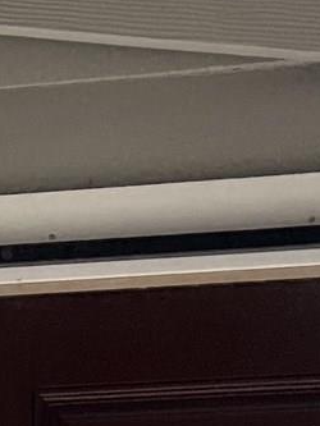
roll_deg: -2.5
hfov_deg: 7.6
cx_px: -515
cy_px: 944
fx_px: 2217
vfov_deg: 9.9
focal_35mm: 180
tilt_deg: -3.1
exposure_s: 1/2008
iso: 50
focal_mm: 5.7
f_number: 1.5
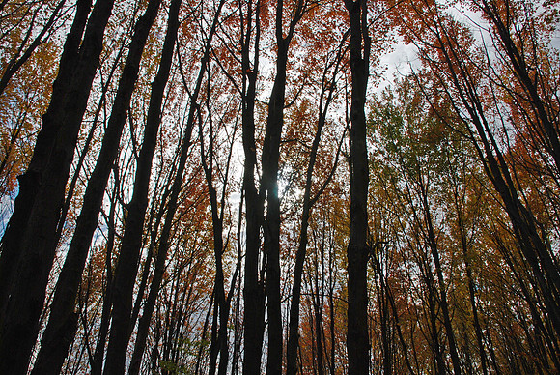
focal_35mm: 30
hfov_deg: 61.9
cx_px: 280
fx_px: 467
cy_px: 188
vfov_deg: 43.7
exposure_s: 1/400
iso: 100
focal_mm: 20
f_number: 10
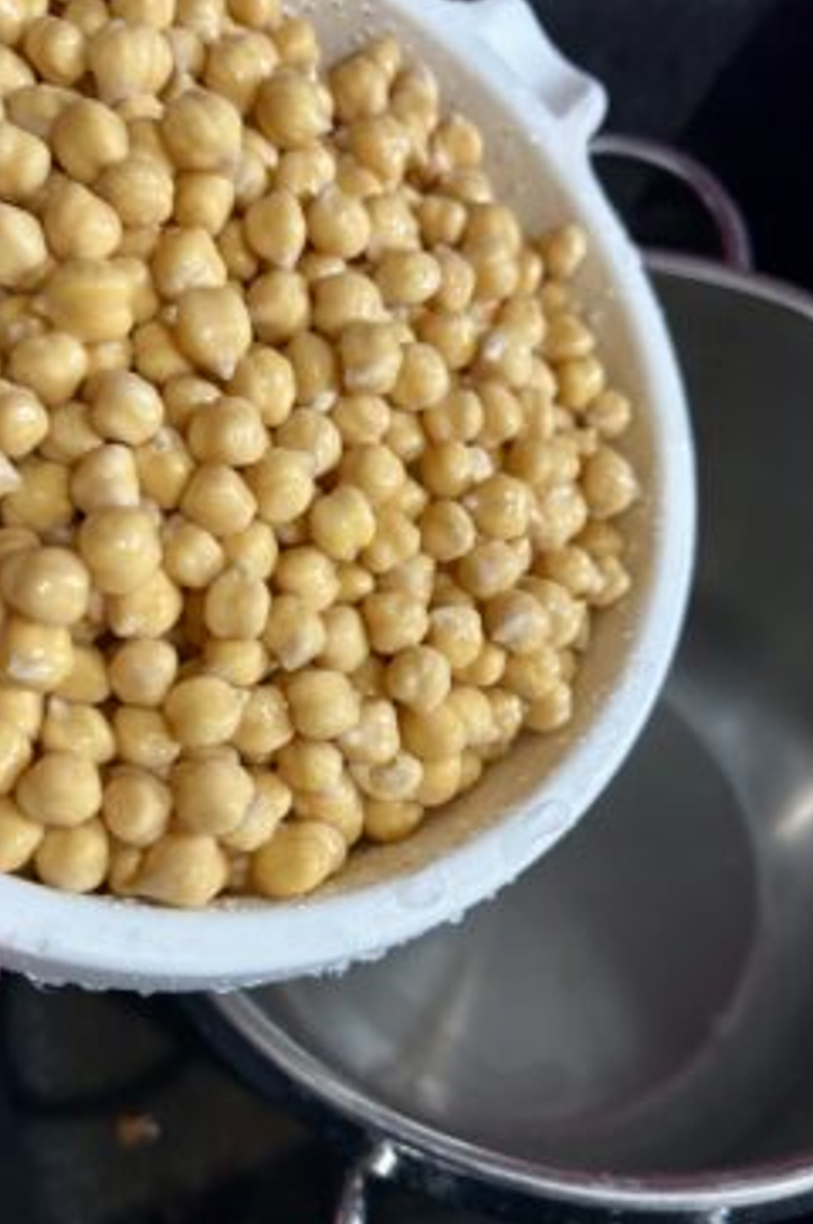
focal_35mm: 32
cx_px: 342
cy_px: 687
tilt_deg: -68.4
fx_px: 1086
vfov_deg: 58.6
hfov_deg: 40.9
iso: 160
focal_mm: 5.7
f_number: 1.5
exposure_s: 1/50
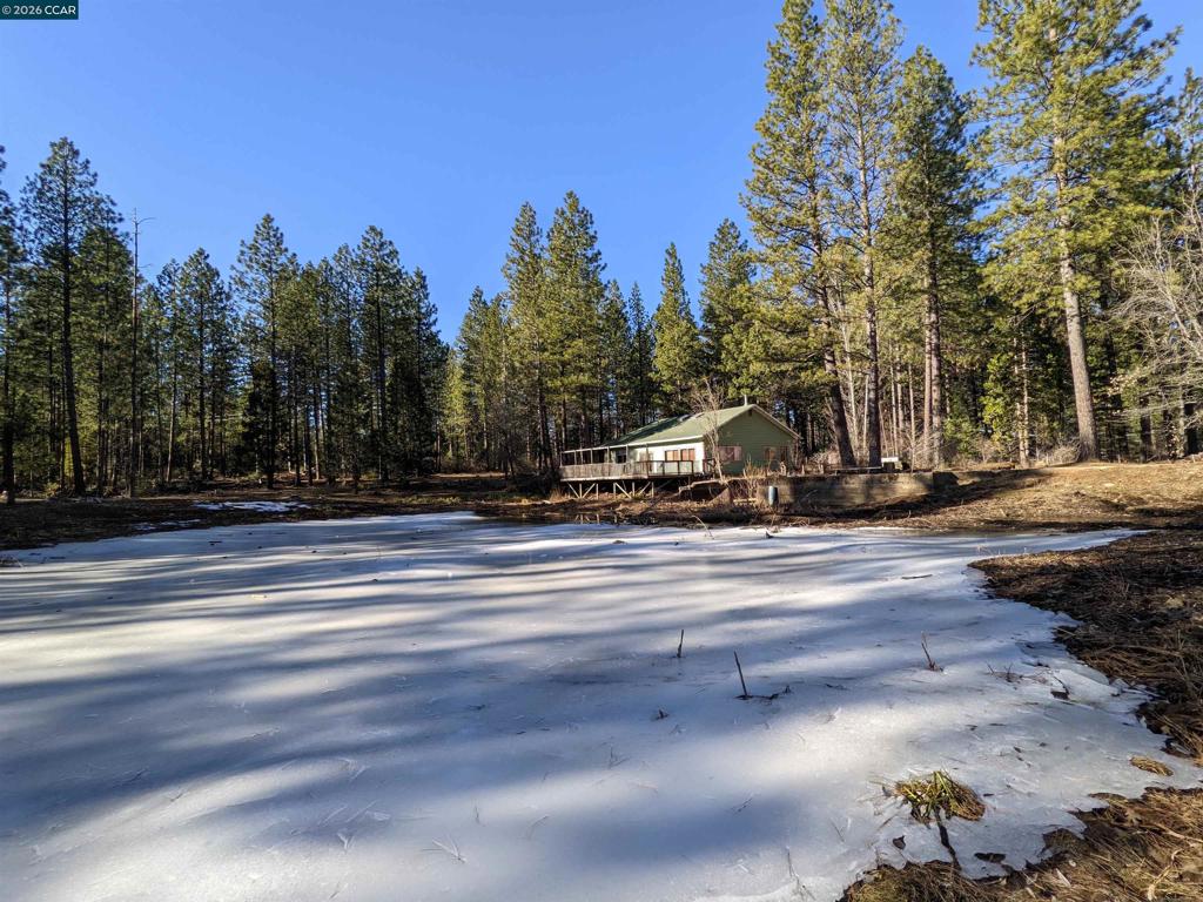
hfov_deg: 94.5
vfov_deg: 78.1
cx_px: 602
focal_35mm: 16
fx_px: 556
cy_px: 451
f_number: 2.2
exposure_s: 1/468
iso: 36
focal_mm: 2.22
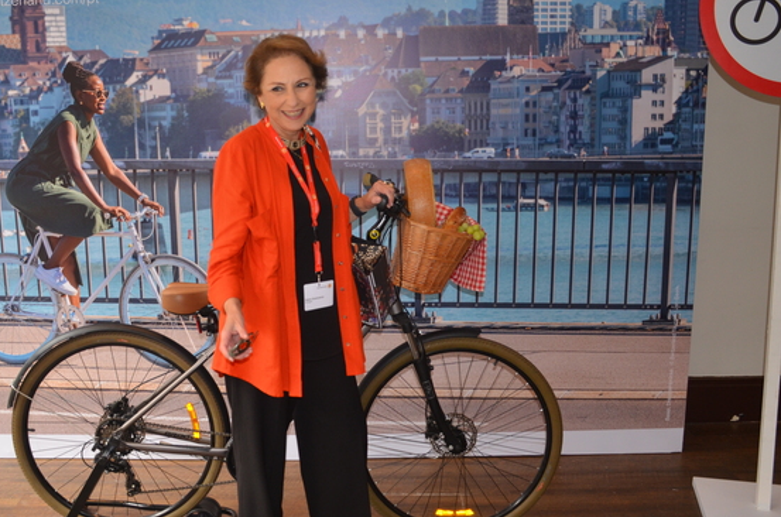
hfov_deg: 50.6
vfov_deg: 34.9
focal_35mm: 38
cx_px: 326
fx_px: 822
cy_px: 246
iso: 450
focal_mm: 20
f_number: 3.5
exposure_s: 1/60
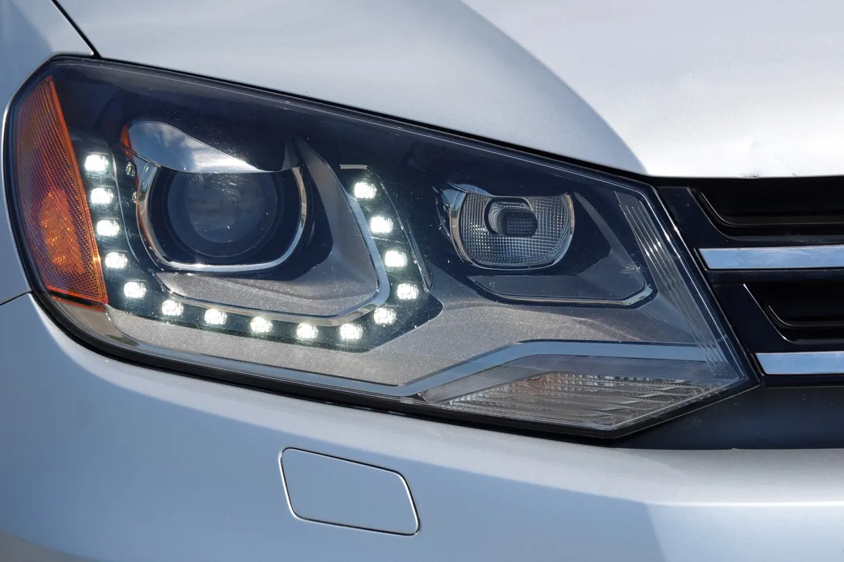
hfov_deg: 8.0
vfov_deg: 5.4
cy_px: 281
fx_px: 6001
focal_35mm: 256
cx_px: 422
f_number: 4
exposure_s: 1/800
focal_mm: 93.9
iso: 100
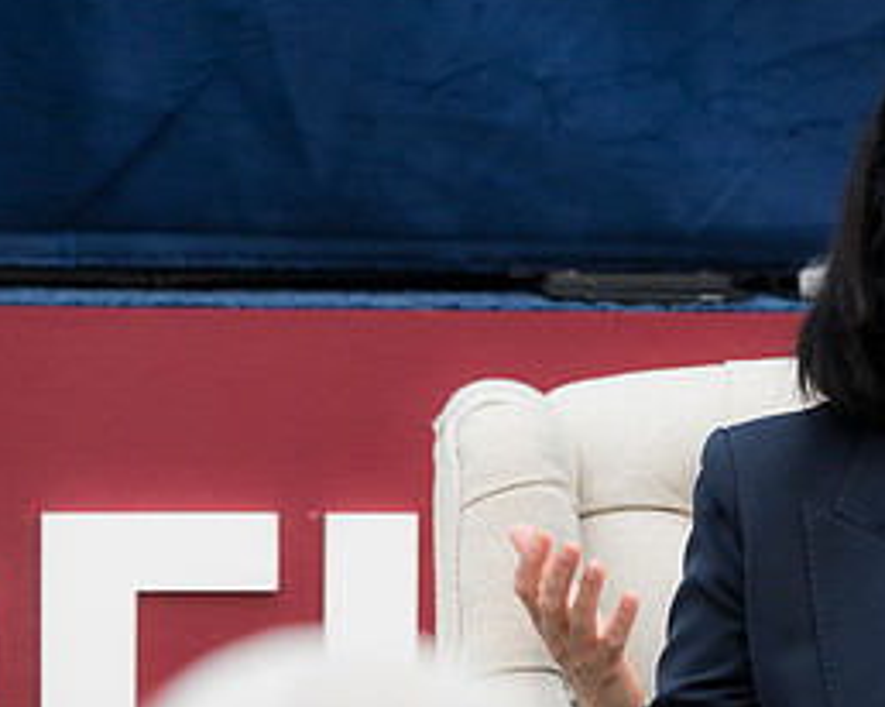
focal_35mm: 475
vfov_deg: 3.3
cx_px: 960
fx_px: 12432
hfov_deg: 4.1
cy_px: 419
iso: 320
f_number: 3.5
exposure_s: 1/250
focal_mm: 150
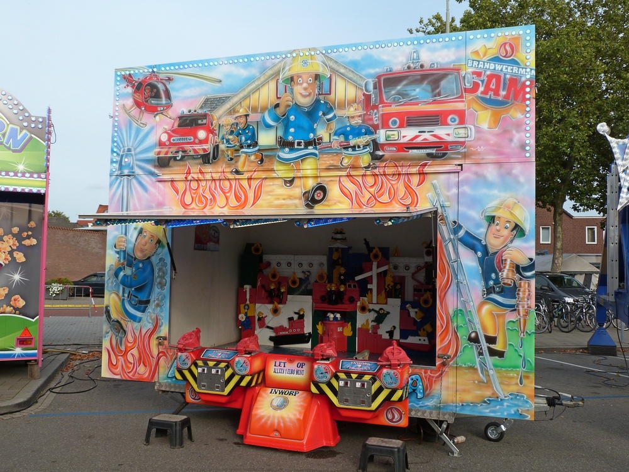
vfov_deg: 45.4
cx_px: 314
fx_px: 563
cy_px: 236
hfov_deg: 58.4
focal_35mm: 31
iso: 100
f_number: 5
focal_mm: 5.4
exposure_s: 1/250
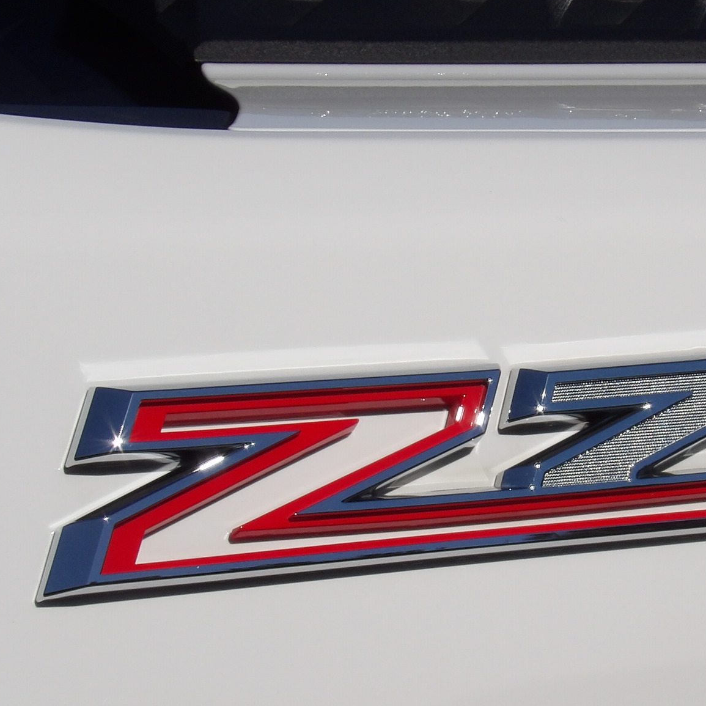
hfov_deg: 7.3
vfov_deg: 7.3
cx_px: 499
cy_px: 450
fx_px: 5538
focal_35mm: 240
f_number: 7.3
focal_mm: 21.7
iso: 100
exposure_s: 1/835
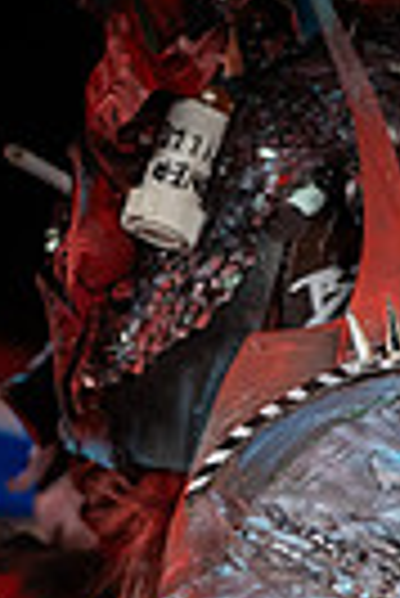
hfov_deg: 2.0
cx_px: 575
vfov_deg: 3.0
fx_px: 11237
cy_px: 953
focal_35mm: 676
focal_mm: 200
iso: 1250
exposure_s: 1/400
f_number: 2.8
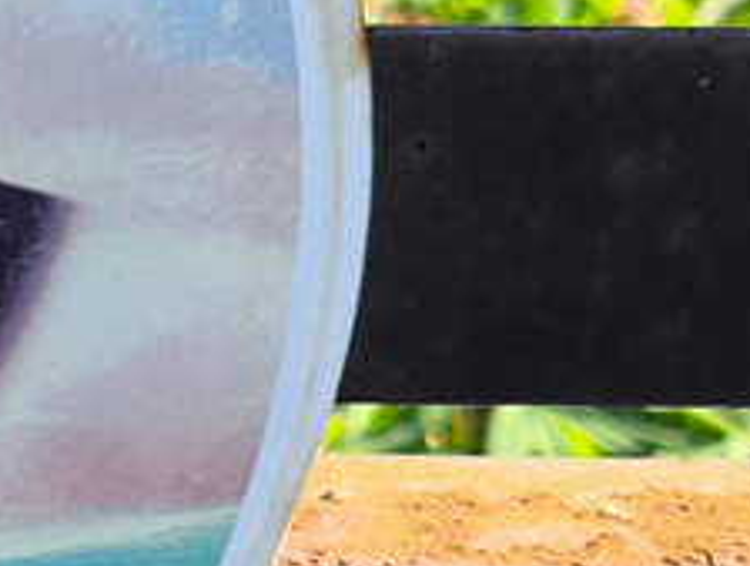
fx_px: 3865
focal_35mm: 178
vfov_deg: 8.2
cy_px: 884
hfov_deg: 10.6
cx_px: -460
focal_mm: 4.71
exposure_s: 1/334
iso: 50
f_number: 1.7
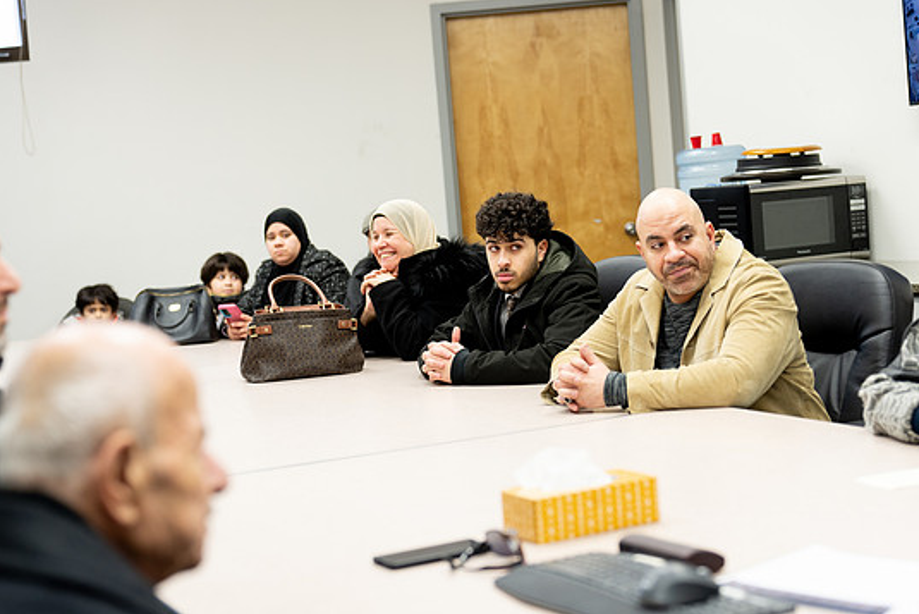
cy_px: 314
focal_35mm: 64
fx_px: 1634
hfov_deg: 31.4
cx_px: 469
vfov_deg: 21.3
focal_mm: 59
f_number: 2.8
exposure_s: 1/160
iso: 640
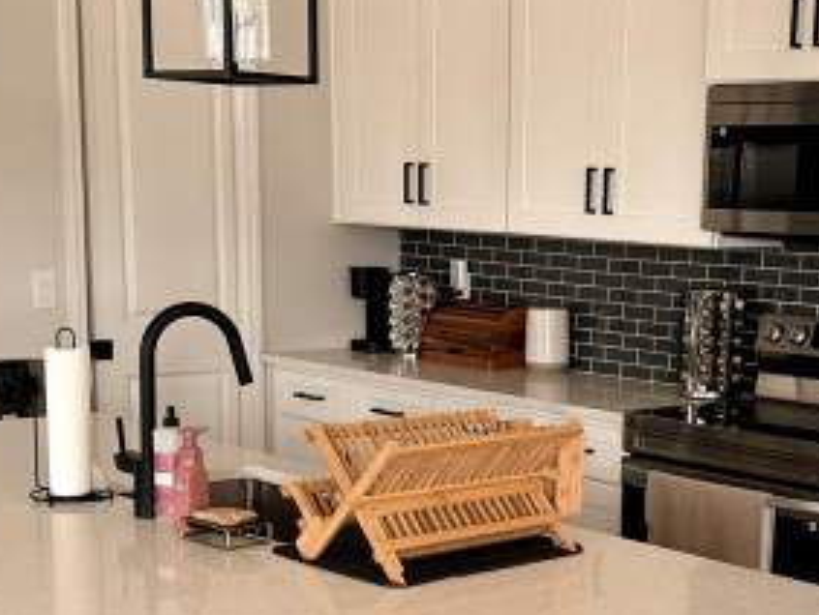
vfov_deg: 21.4
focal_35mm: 68
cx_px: 607
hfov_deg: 28.2
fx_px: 1610
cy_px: 482
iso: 160
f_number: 1.8
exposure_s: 1/120
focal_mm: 6.86
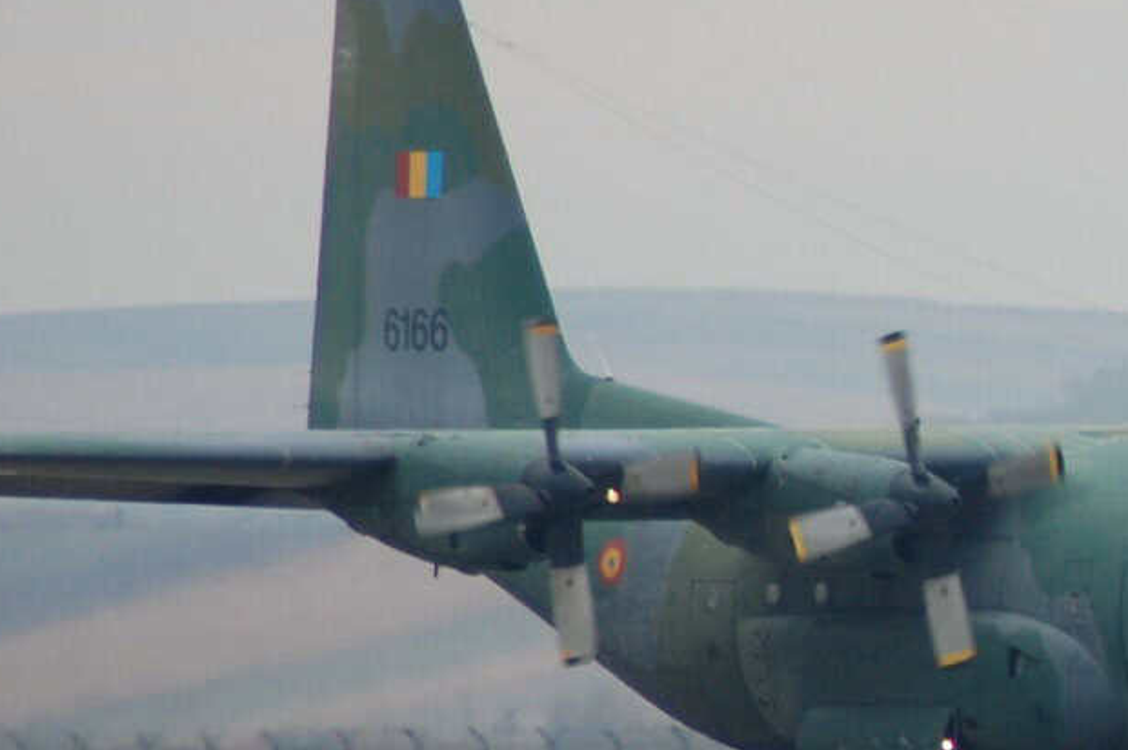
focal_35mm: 917
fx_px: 28702
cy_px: 577
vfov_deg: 1.5
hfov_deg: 2.2
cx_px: 1469
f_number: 5
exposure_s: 1/1250
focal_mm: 210
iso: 400
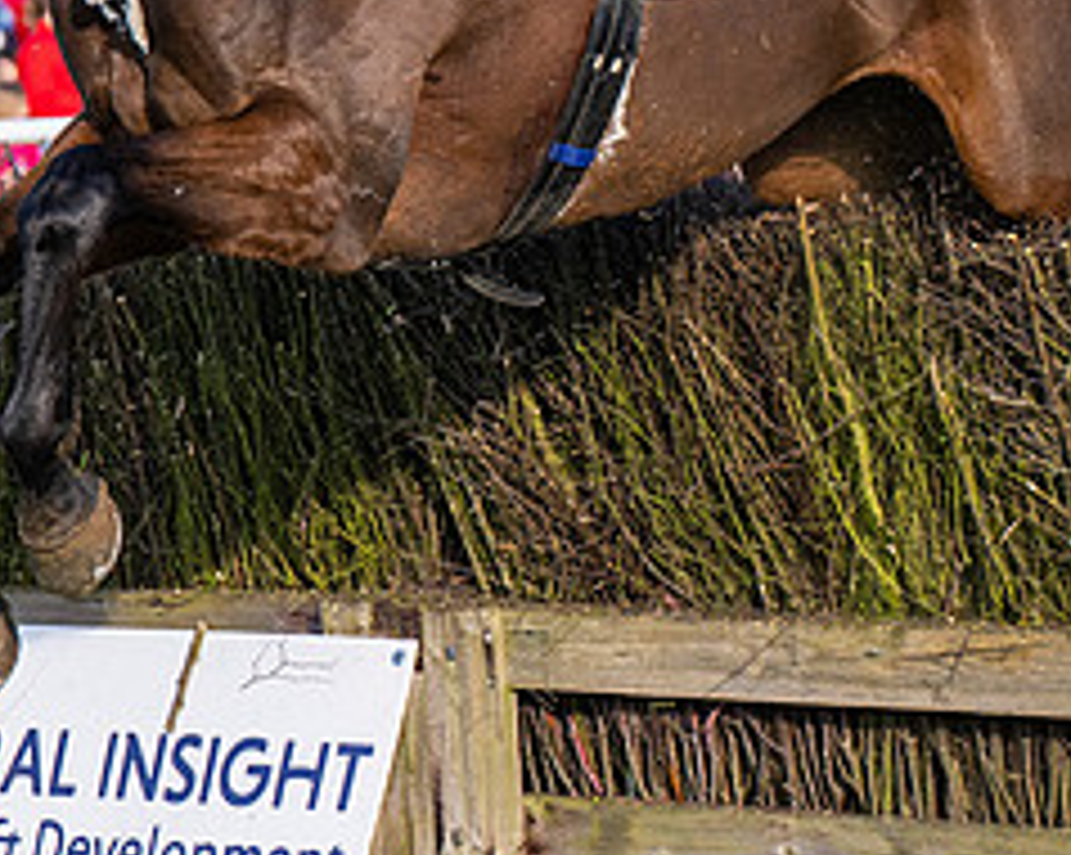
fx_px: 7253
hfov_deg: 8.4
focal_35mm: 229
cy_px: -72
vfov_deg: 6.7
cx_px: 297
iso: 400
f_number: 2.8
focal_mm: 70
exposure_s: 1/5000
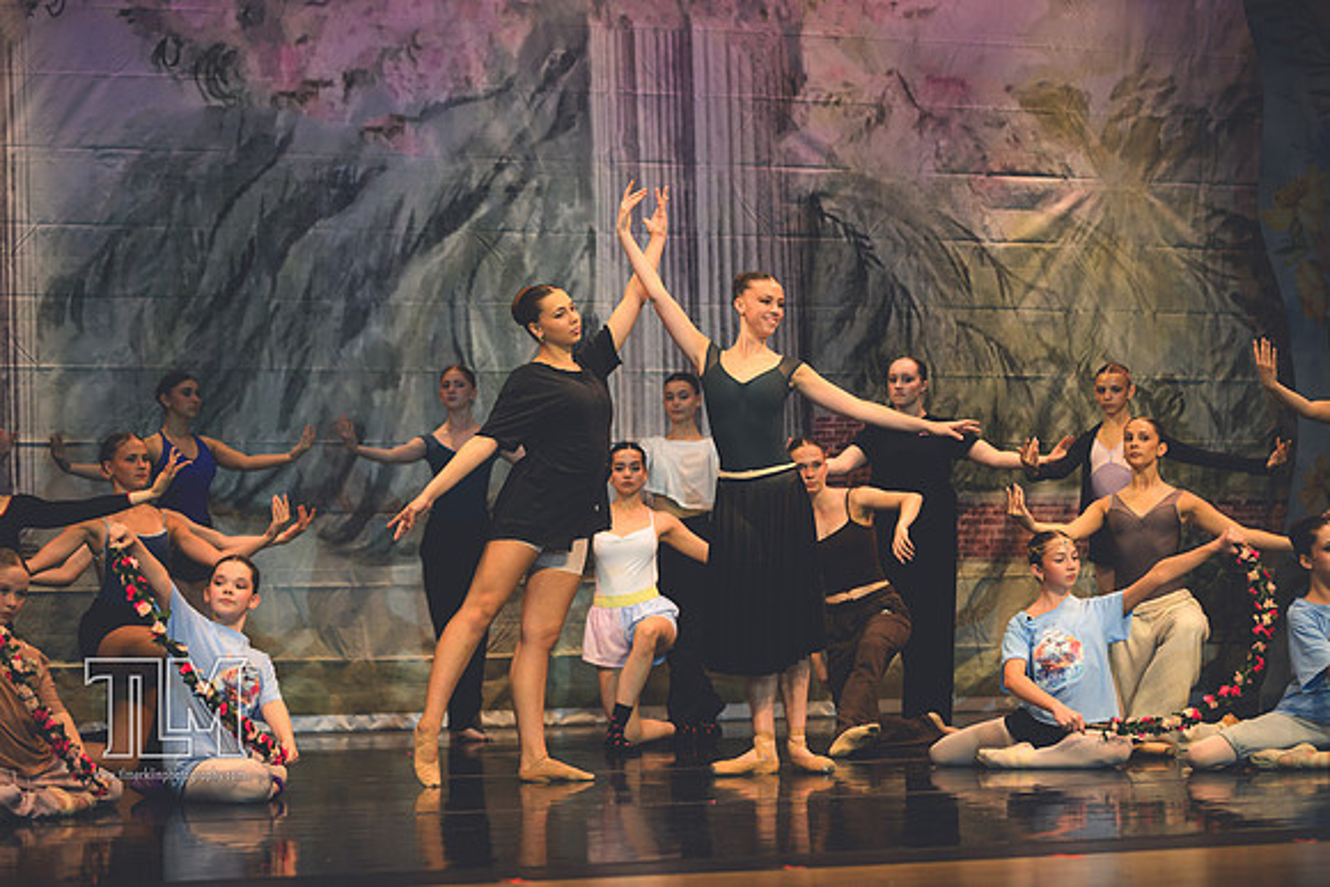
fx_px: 3030
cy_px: 444
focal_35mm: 82
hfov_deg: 24.8
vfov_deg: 16.7
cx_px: 665
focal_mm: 82
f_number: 2.8
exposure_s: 1/500
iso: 800
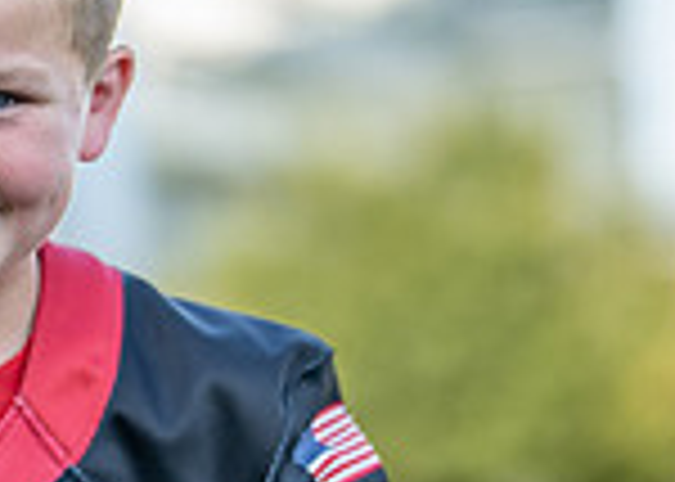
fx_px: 4311
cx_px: 90
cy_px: 455
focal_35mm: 225
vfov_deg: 6.4
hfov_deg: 8.9
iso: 100
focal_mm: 50
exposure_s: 1/2000
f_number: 1.2
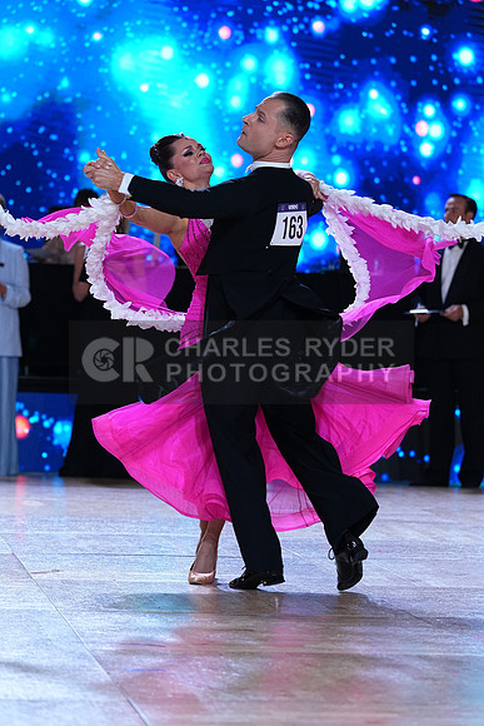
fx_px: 2882
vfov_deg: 14.3
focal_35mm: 143
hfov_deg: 9.6
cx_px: 242
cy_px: 363
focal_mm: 143
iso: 1250
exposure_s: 1/500
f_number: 4
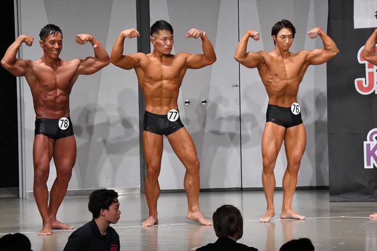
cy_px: 126
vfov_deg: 6.3
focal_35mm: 217
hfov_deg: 9.5
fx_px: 2271
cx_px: 188
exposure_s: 1/400
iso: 6400
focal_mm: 145
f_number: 5.6
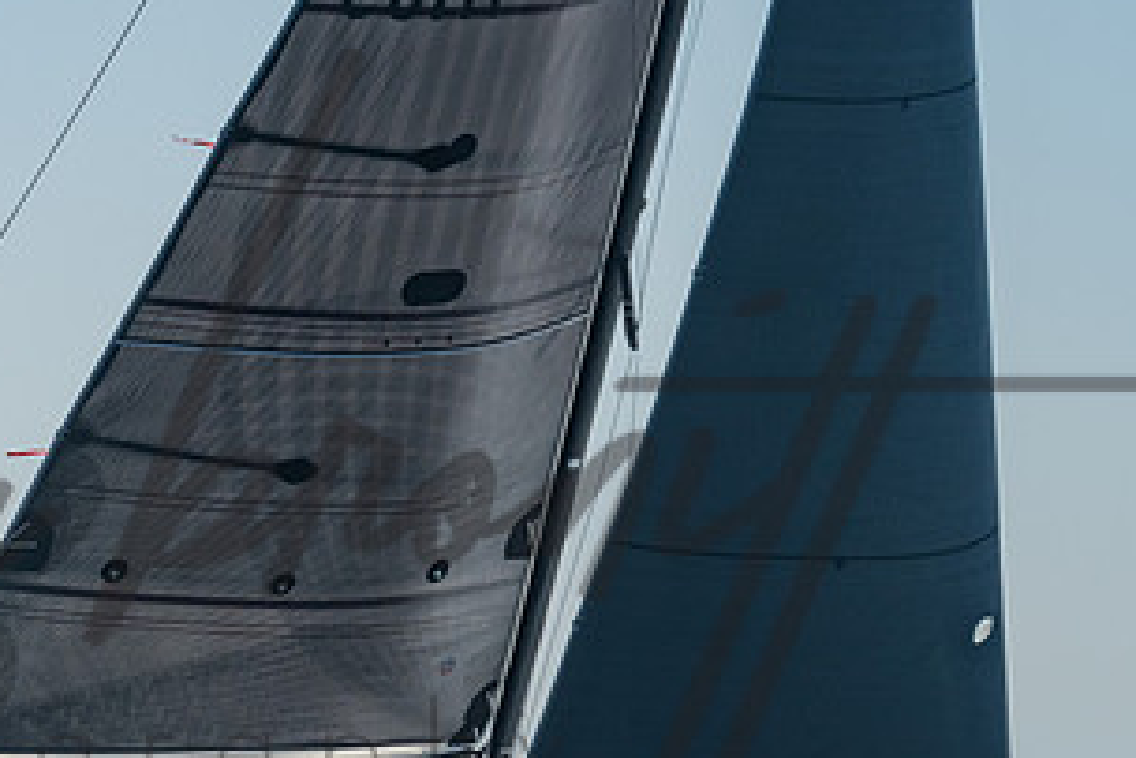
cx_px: -308
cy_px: 321
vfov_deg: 3.6
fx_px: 12154
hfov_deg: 5.3
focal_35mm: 385
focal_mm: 110
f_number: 6.3
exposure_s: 1/1000
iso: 160
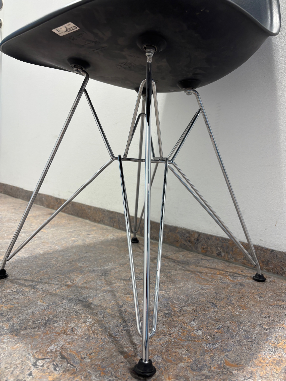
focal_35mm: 26
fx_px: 286
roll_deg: -3.9
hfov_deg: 53.1
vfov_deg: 67.3
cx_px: 143
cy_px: 190
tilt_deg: -5.8
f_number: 1.6
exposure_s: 1/50
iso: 80
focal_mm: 5.96
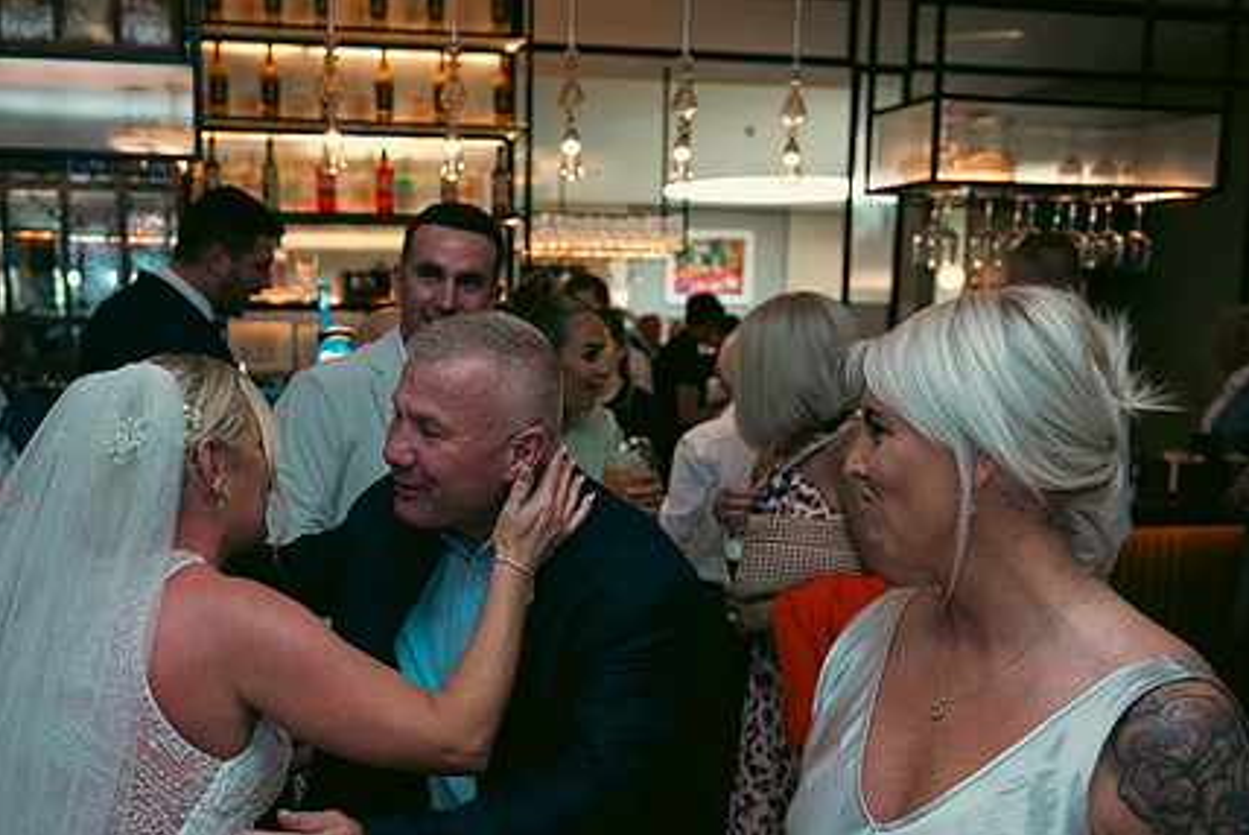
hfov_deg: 46.0
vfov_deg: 31.7
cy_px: 562
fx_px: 1458
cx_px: 470
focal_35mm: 42
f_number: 3.5
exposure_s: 1/160
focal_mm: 31
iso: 800
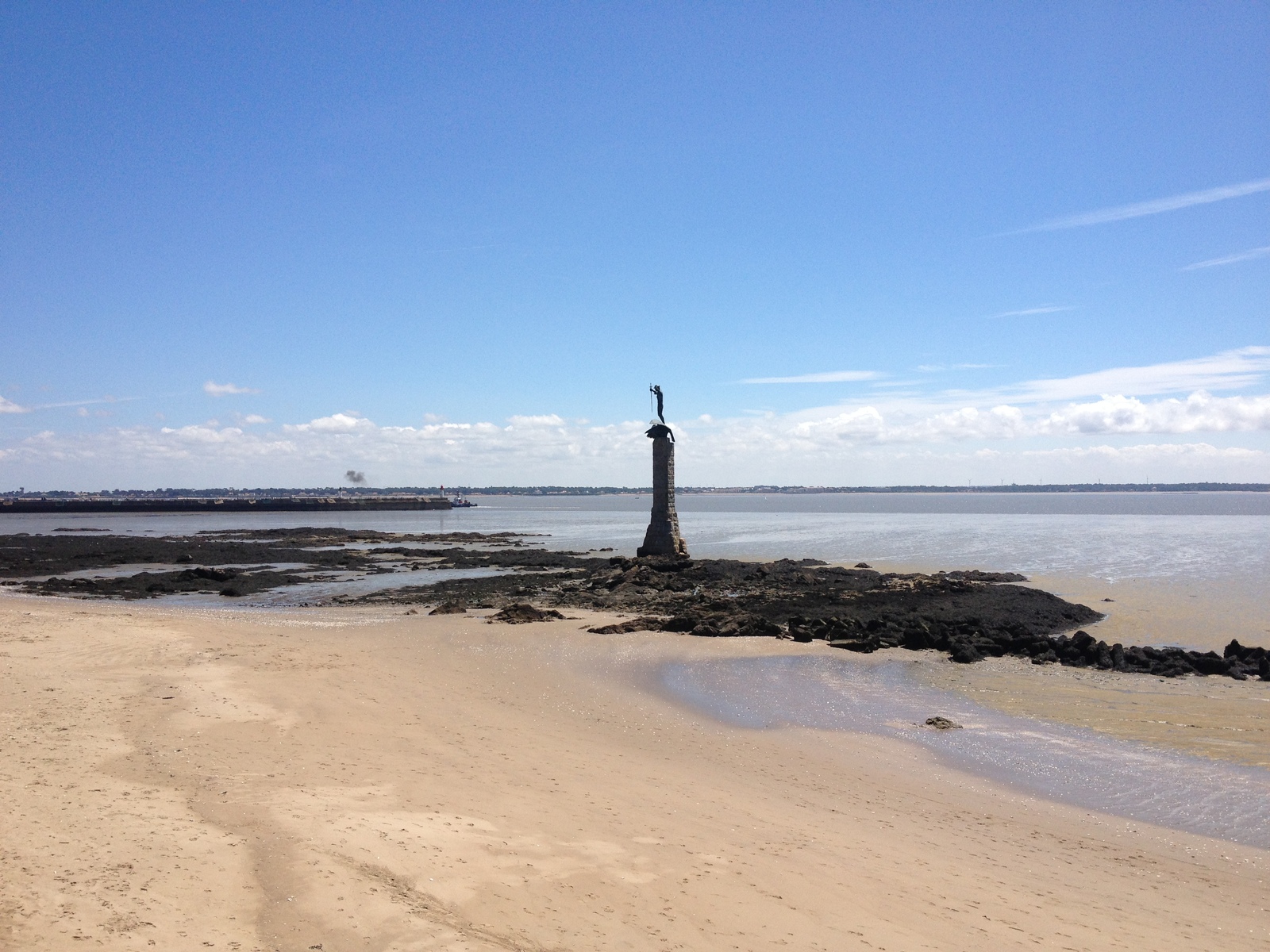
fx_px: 1284
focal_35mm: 35
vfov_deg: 40.7
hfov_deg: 52.6
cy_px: 476
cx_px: 635
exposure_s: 1/2907
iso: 50
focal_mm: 4.28
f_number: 2.4
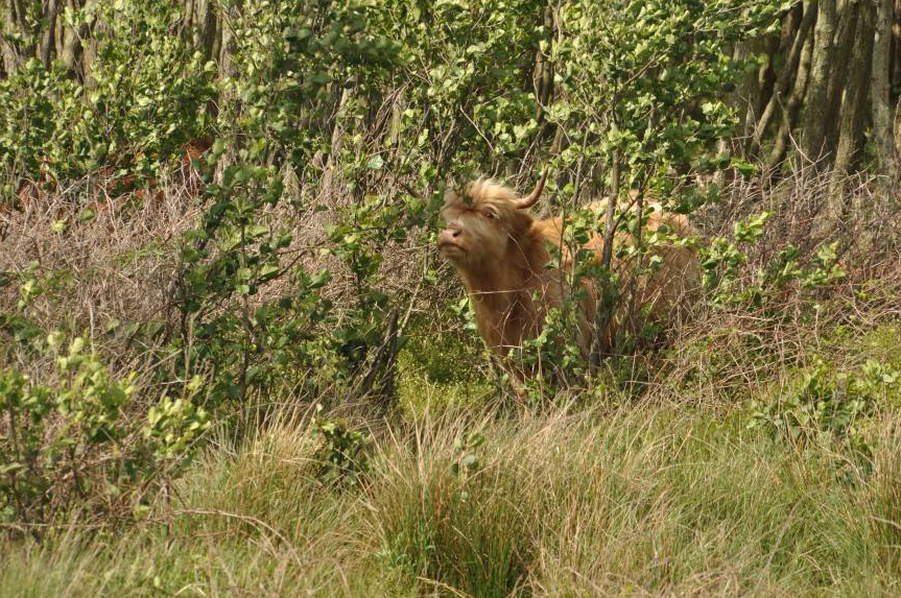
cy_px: 297
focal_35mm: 313
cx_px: 468
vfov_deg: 4.4
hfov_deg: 6.6
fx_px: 7823
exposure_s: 1/160
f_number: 10
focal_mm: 200
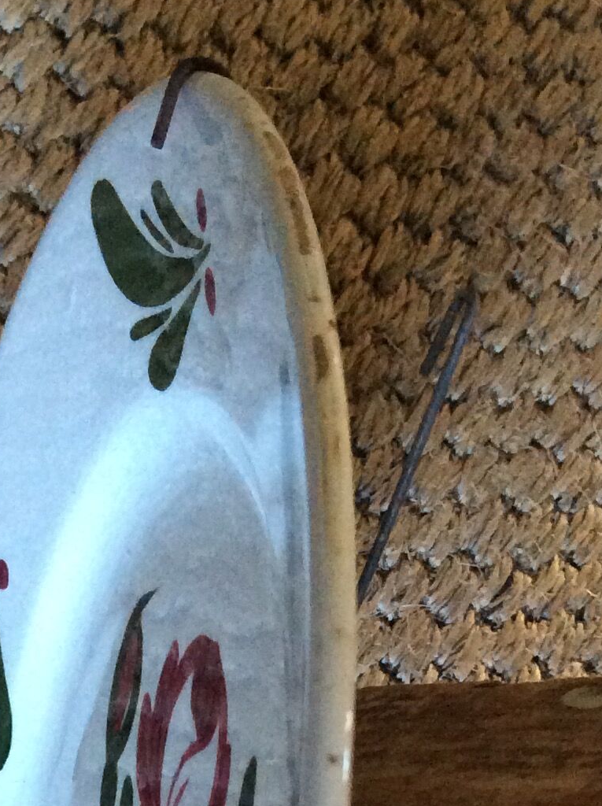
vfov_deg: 22.6
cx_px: 210
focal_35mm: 81
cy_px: 915
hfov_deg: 18.1
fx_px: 1883
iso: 250
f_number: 2.4
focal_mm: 3.3
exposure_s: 1/25
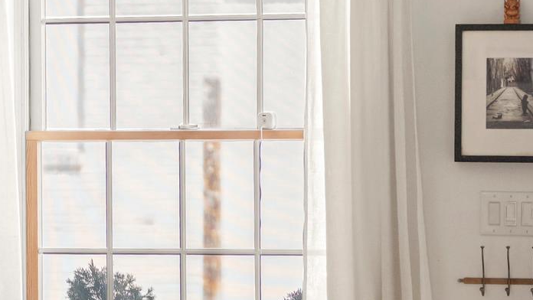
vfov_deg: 7.8
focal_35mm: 154
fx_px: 2177
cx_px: 179
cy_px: 341
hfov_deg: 13.9
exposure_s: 1/800
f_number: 1.4
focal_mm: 50
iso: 250
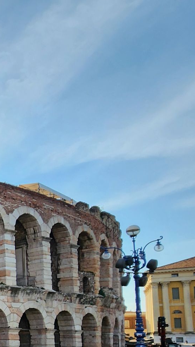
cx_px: -189
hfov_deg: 19.5
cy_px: 308
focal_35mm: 36
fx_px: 331
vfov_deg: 49.6
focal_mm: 2.2
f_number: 2.2
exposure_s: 1/1667
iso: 50
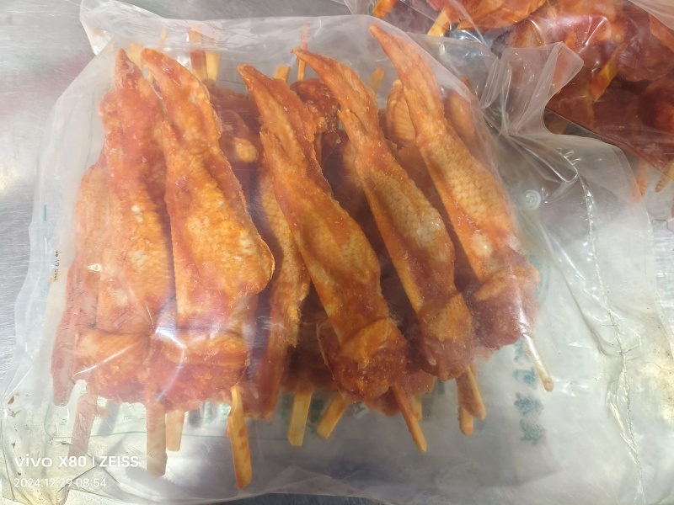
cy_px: 252
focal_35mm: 23
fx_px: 448
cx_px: 337
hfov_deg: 73.9
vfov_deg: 58.9
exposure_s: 1/33.3
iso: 1462
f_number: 1.75
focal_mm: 5.5
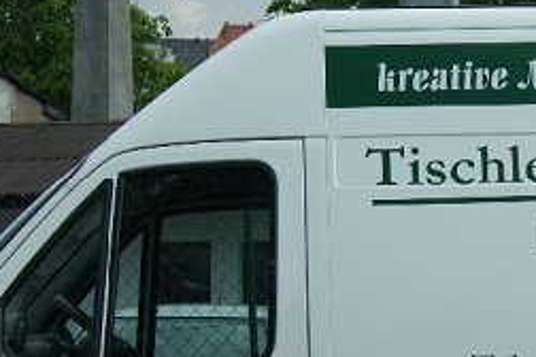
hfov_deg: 12.1
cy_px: 366
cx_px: 581
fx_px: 2480
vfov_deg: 8.2
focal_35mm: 167
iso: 100
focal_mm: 35
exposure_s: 1/160
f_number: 10
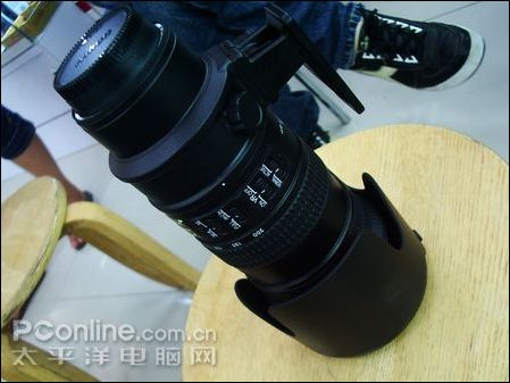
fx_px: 604
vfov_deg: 35.2
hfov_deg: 45.8
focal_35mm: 41
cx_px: 255
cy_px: 192
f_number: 2.8
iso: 200
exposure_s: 1/30
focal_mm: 6.8
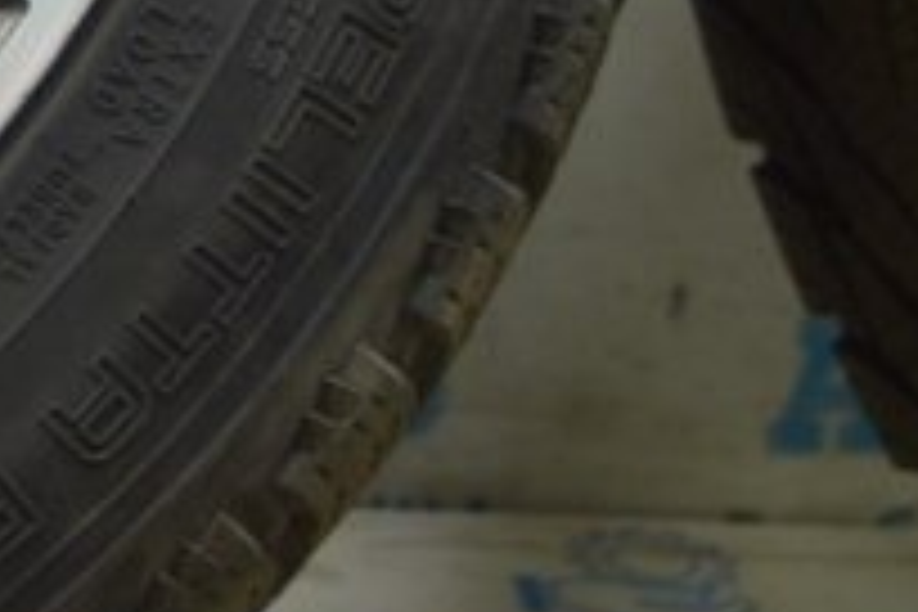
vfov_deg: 6.5
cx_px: -1300
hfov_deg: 9.1
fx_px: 5189
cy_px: -668
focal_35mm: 204
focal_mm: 27
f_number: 5.6
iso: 400
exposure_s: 1/20
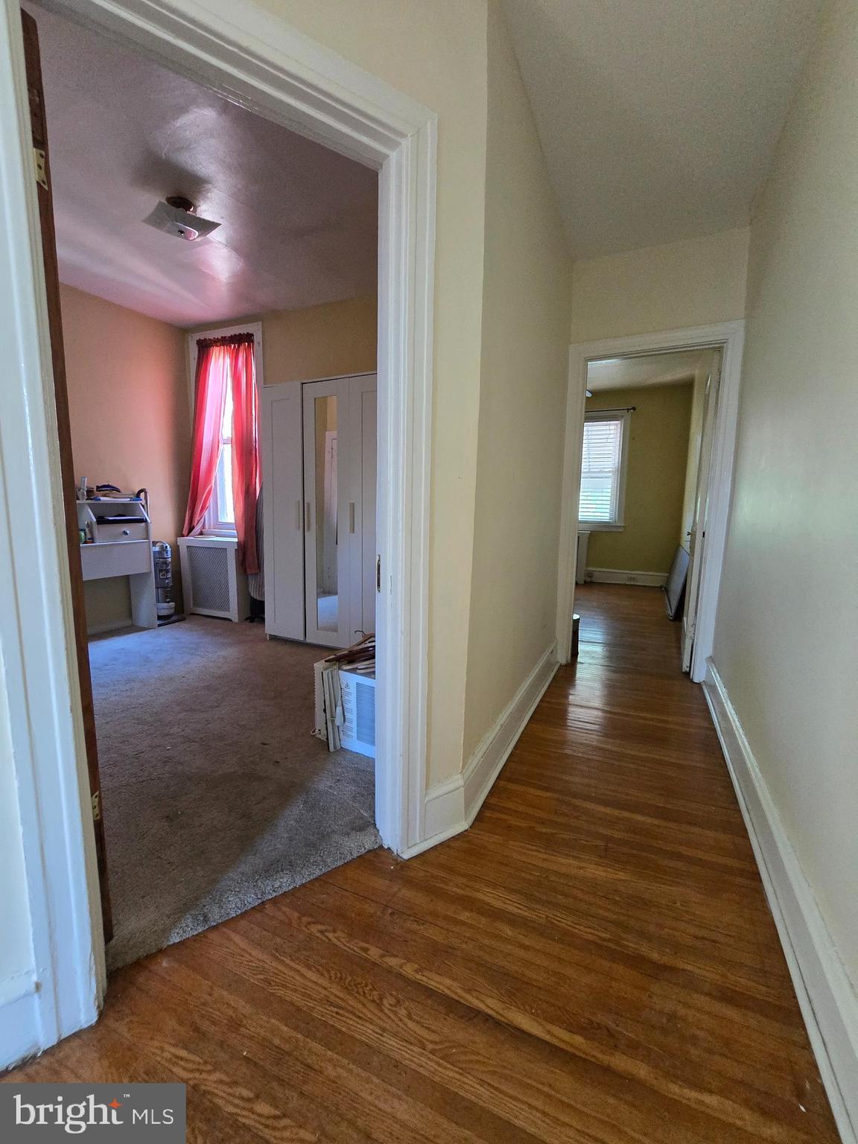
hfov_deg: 89.9
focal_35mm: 13
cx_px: 429
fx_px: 430
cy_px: 572
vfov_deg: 106.2
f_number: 2.2
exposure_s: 1/60
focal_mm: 2.2
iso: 640
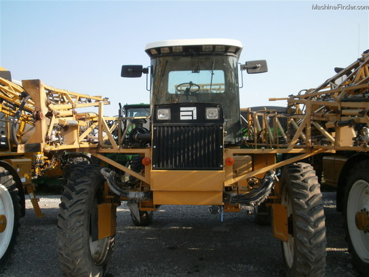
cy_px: 138
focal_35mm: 37
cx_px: 184
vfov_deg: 38.7
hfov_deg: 50.1
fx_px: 394
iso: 100
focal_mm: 6.51
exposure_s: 1/640
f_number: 3.1
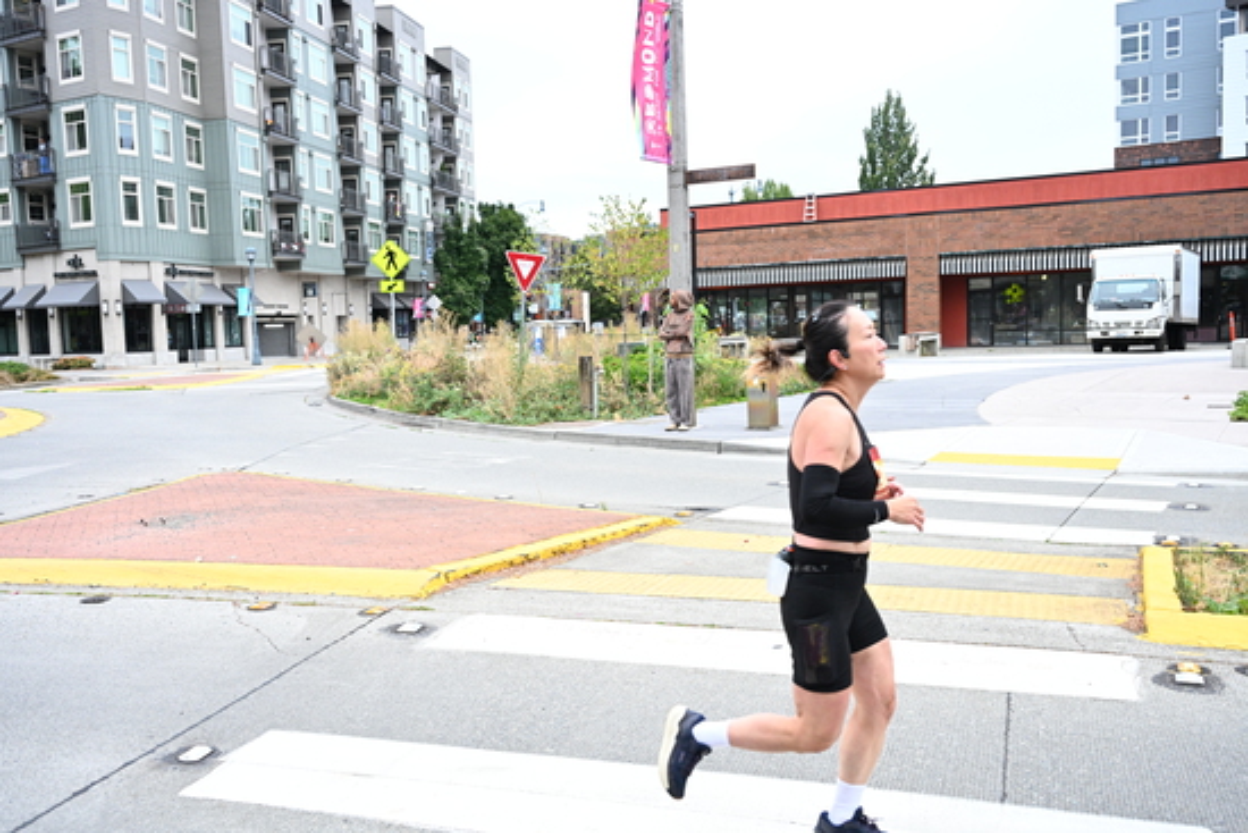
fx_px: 1162
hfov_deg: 56.5
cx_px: 624
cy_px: 416
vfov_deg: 39.4
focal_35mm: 34
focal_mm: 33.5
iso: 2000
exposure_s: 1/800
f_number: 4
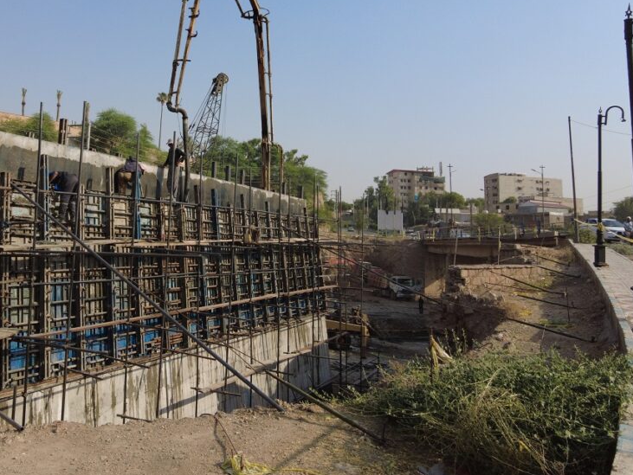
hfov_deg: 61.7
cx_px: 207
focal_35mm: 28
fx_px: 512
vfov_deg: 49.0
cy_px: 162
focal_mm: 4.4
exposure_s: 1/1600
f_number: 1.8
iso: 100
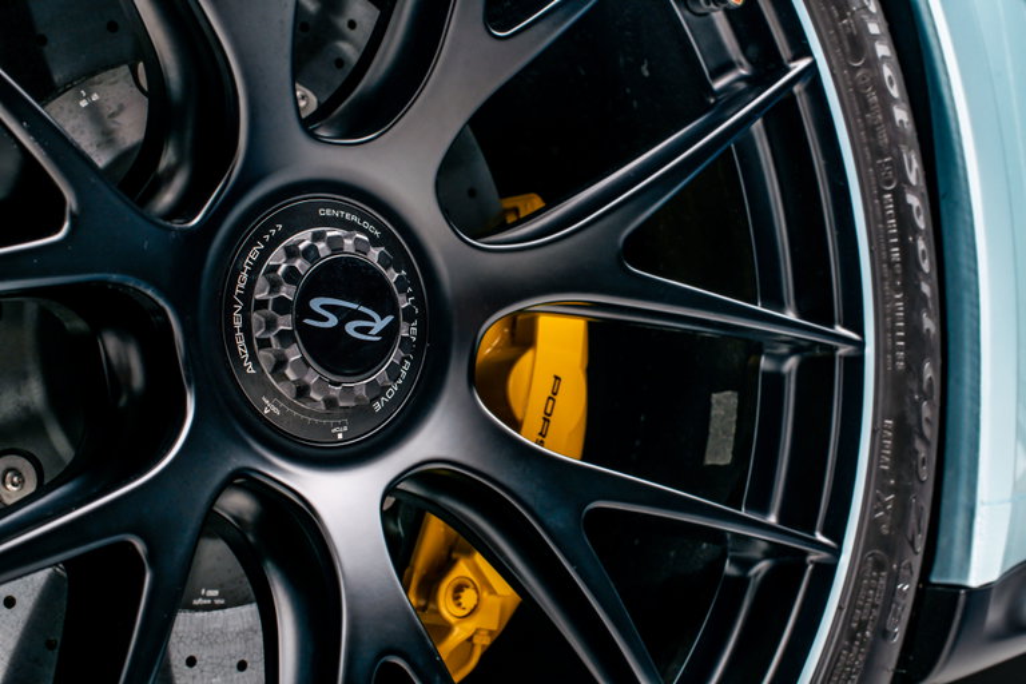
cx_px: 513
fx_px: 1425
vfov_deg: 27.0
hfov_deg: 39.6
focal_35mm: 50
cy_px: 342
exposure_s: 1/160
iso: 100
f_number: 10
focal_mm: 50
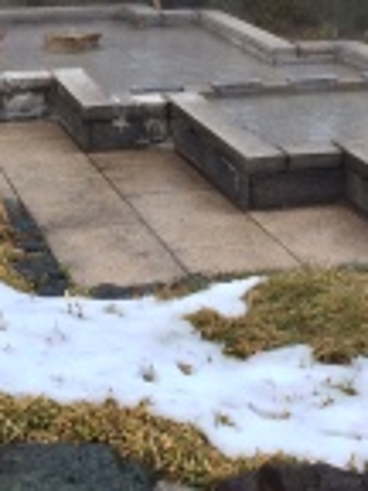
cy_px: 170
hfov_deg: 14.6
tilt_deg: -15.6
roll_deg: -0.1
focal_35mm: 101
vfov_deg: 19.4
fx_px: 1432
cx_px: 254
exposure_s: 1/60
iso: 40
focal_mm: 4.15
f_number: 2.2
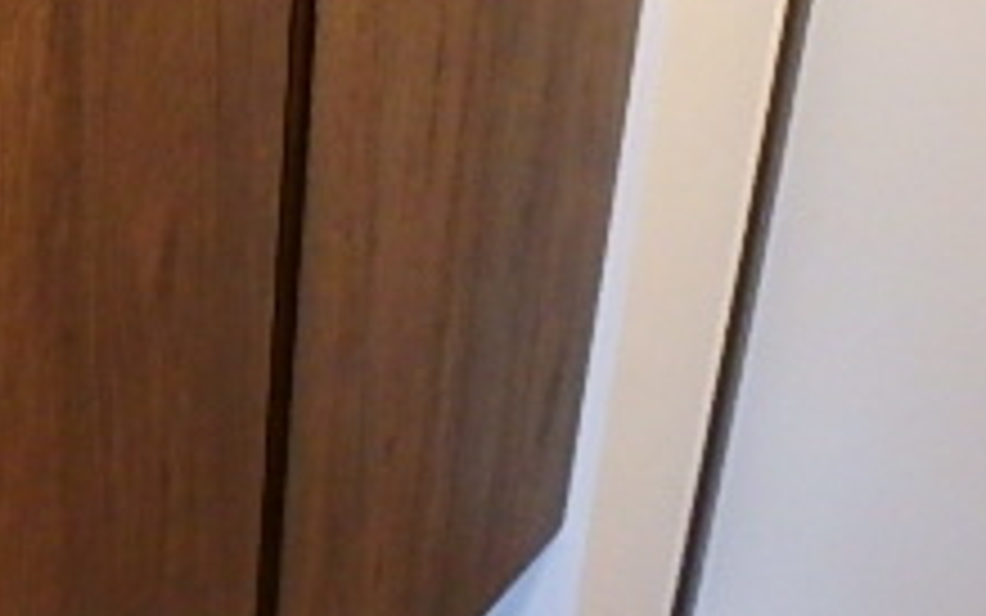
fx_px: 1747
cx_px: 122
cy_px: -175
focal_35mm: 65
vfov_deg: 18.7
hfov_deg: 30.3
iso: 800
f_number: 3.5
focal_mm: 3.7
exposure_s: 1/20
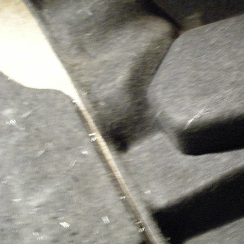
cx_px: 222
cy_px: 92
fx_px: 478
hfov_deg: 27.5
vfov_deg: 28.5
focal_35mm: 60
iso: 800
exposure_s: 1/2.8
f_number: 2.8
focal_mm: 5.7
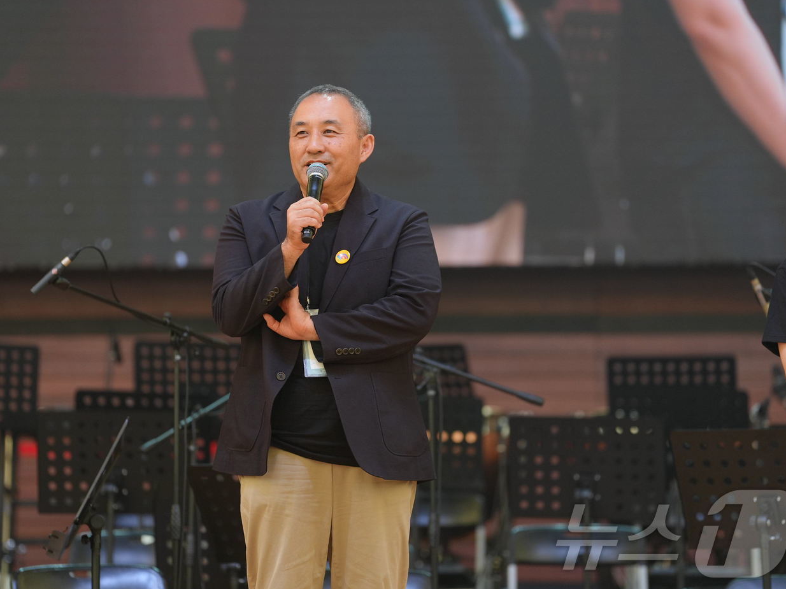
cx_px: 364
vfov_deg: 6.8
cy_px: 294
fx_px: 4949
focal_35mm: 218
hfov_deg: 9.1
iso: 800
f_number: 3.2
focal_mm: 200
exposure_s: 1/400
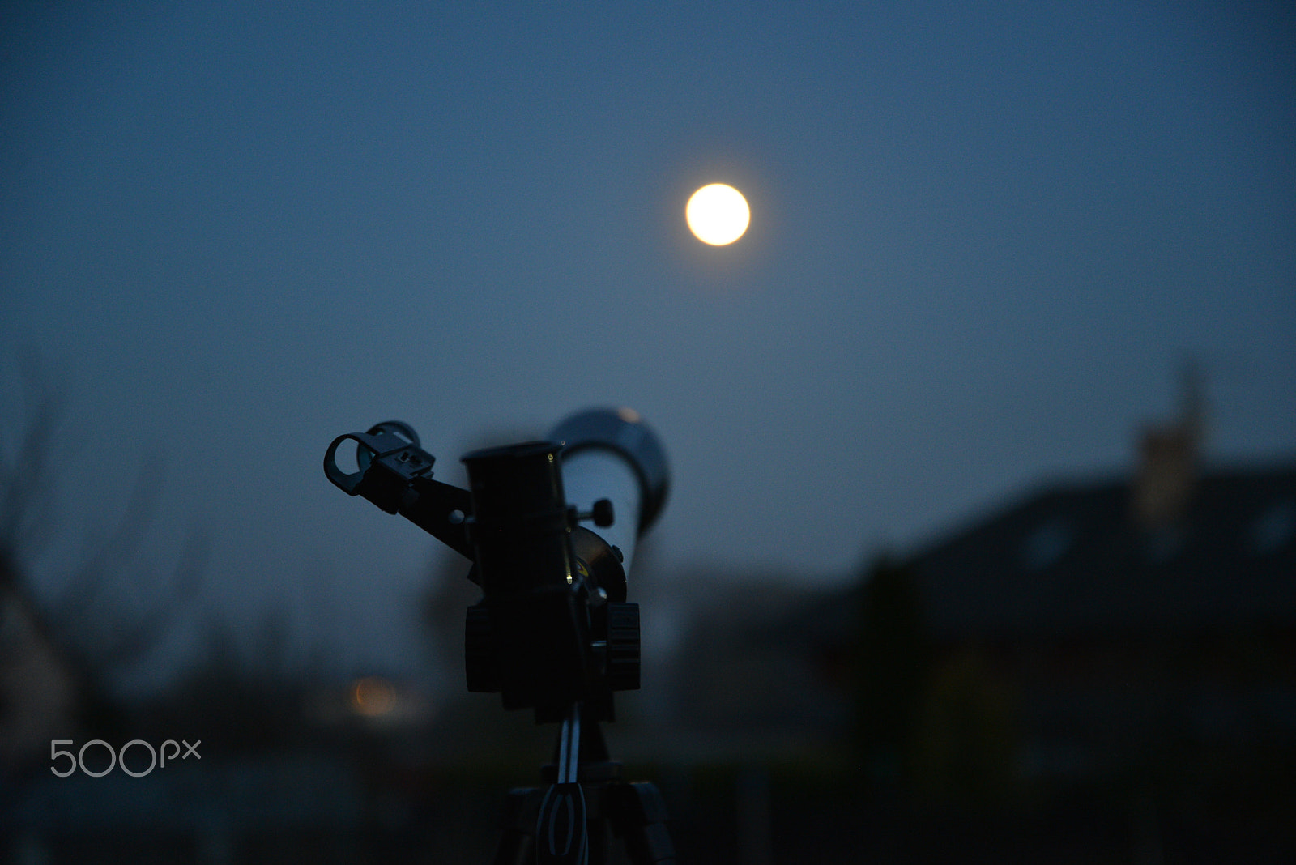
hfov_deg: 23.9
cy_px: 432
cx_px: 648
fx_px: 3061
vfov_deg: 16.1
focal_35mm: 85
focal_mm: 85
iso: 1600
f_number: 4.5
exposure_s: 1/10
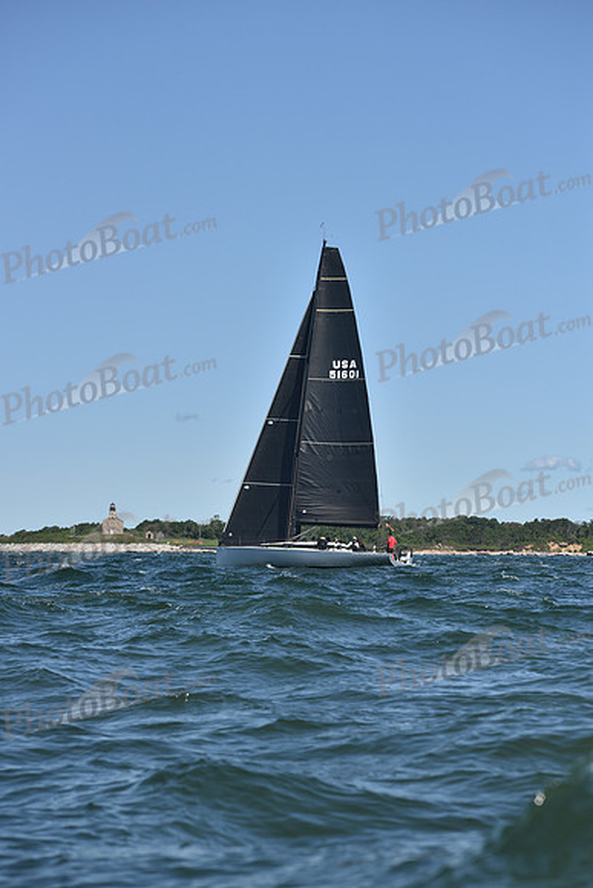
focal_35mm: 92
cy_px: 444
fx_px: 2272
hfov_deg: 14.9
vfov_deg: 22.1
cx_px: 296
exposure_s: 1/3200
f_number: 5
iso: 250
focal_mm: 92
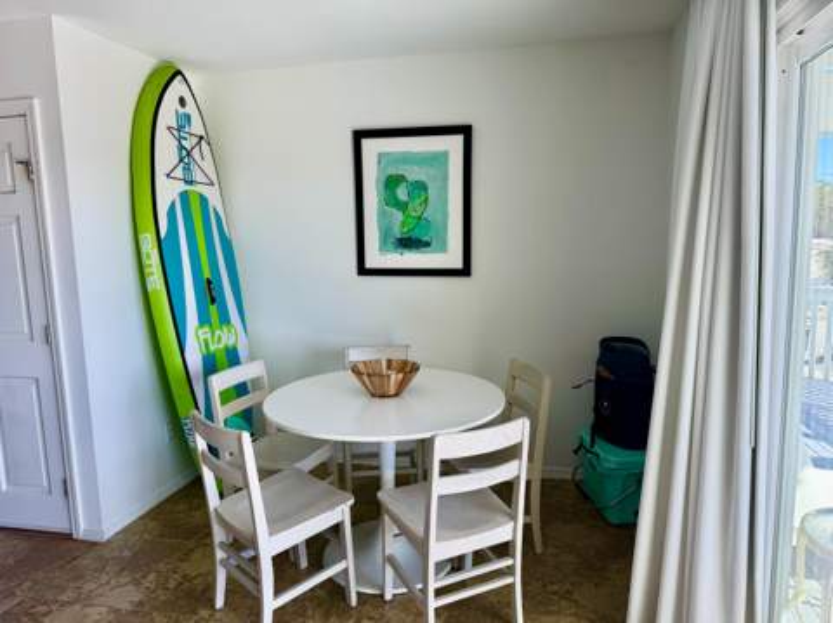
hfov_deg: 71.7
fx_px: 577
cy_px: 312
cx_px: 416
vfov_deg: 56.7
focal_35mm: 24
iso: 80
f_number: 1.78
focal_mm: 6.76
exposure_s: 1/345
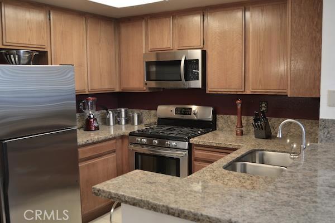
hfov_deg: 57.2
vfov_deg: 40.0
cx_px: 168
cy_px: 112
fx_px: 307
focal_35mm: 33
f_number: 4
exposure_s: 1/6
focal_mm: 22
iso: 100
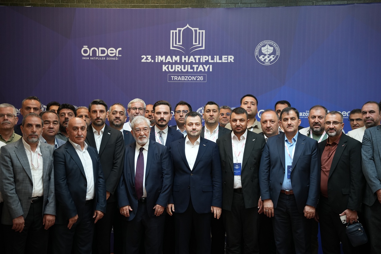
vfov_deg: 21.3
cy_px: 127
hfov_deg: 31.5
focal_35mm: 64
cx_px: 190
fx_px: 675
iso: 1250
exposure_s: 1/125
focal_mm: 63.8
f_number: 2.8
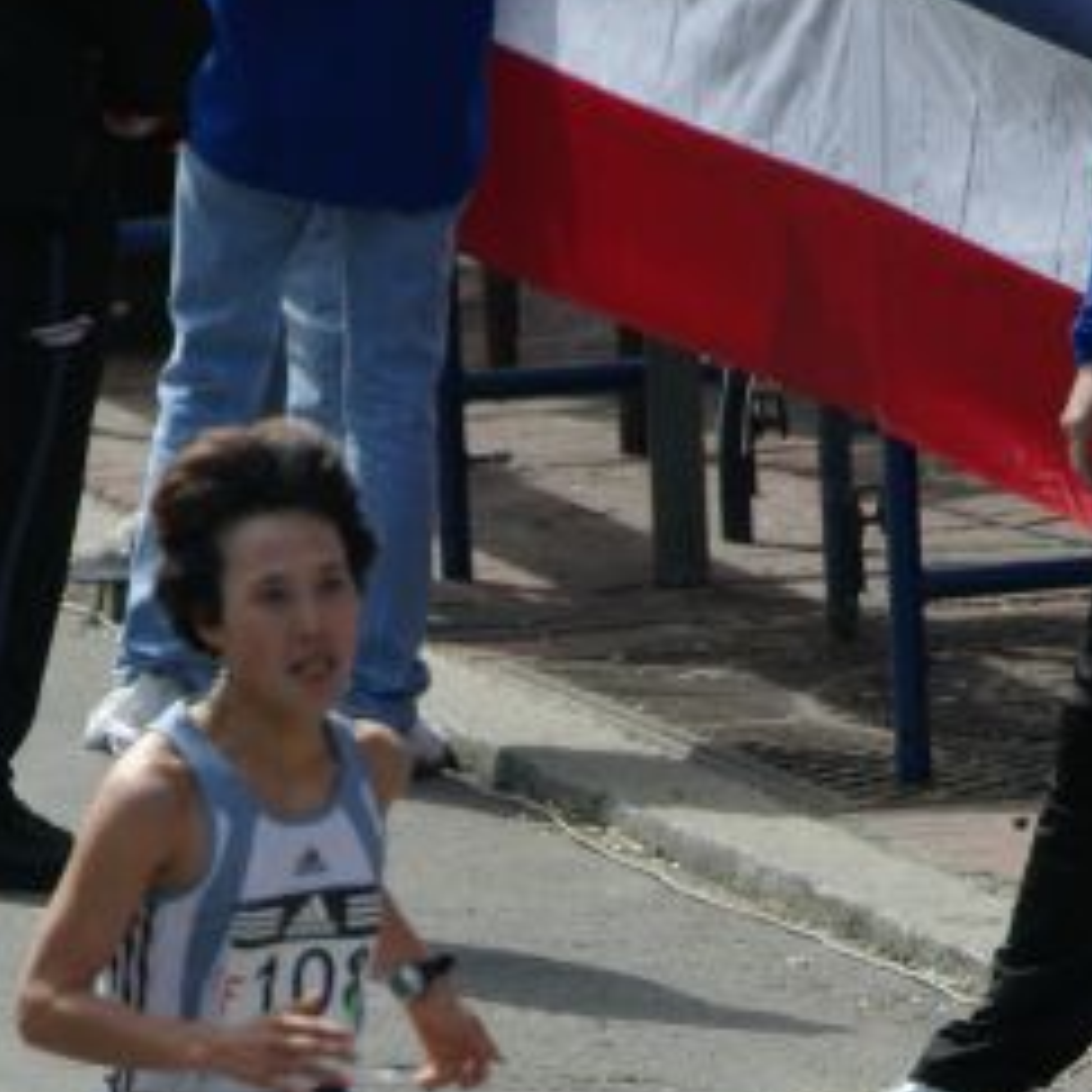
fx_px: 50323
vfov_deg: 1.2
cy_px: 1231
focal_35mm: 1410
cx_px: 380
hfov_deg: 1.2
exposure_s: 1/640
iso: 400
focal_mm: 420
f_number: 8
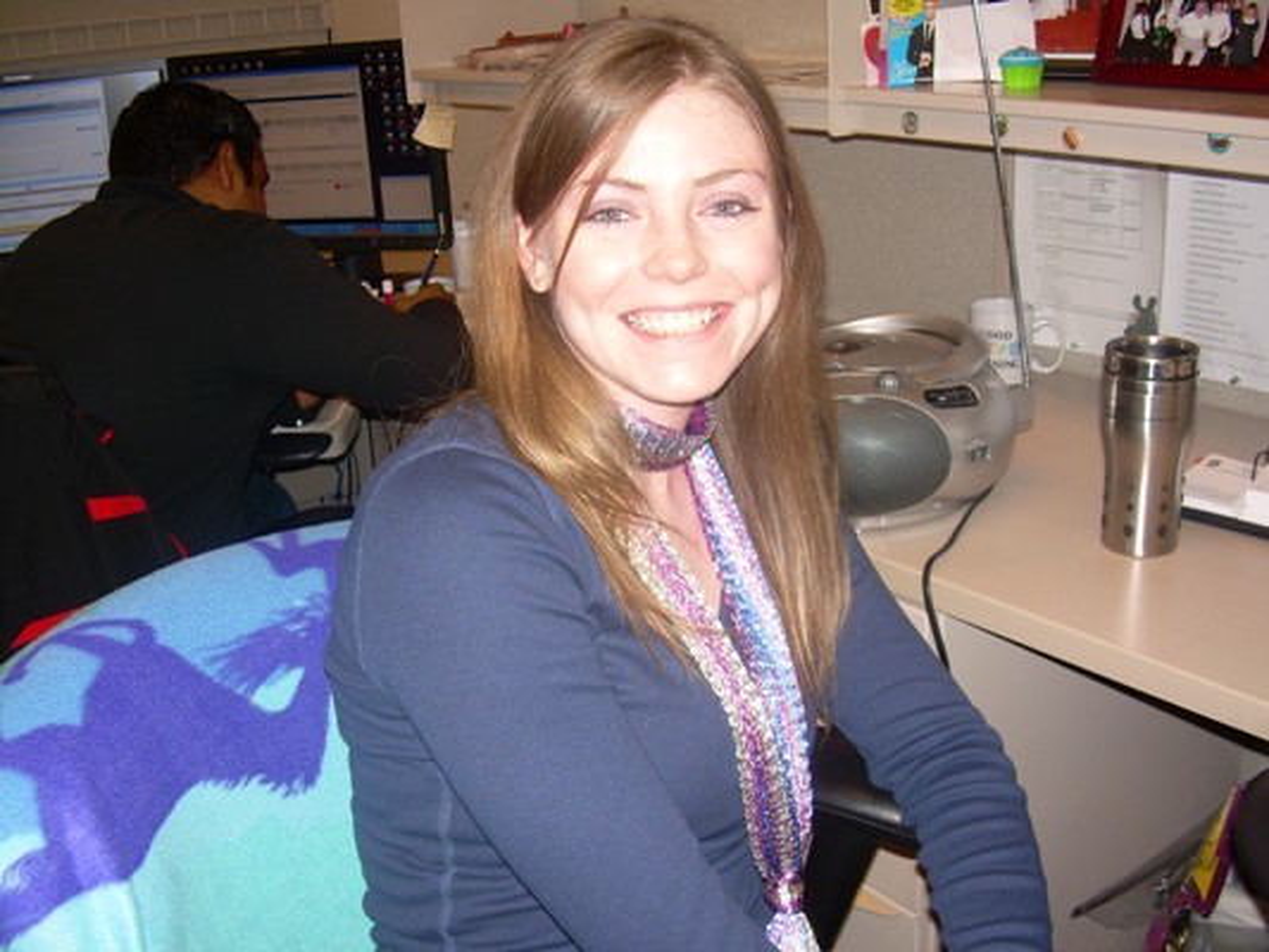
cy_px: 476
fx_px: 1393
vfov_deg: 37.7
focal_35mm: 38
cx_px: 634
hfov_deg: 49.0
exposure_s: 1/60
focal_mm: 6.3
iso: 50
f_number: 2.8
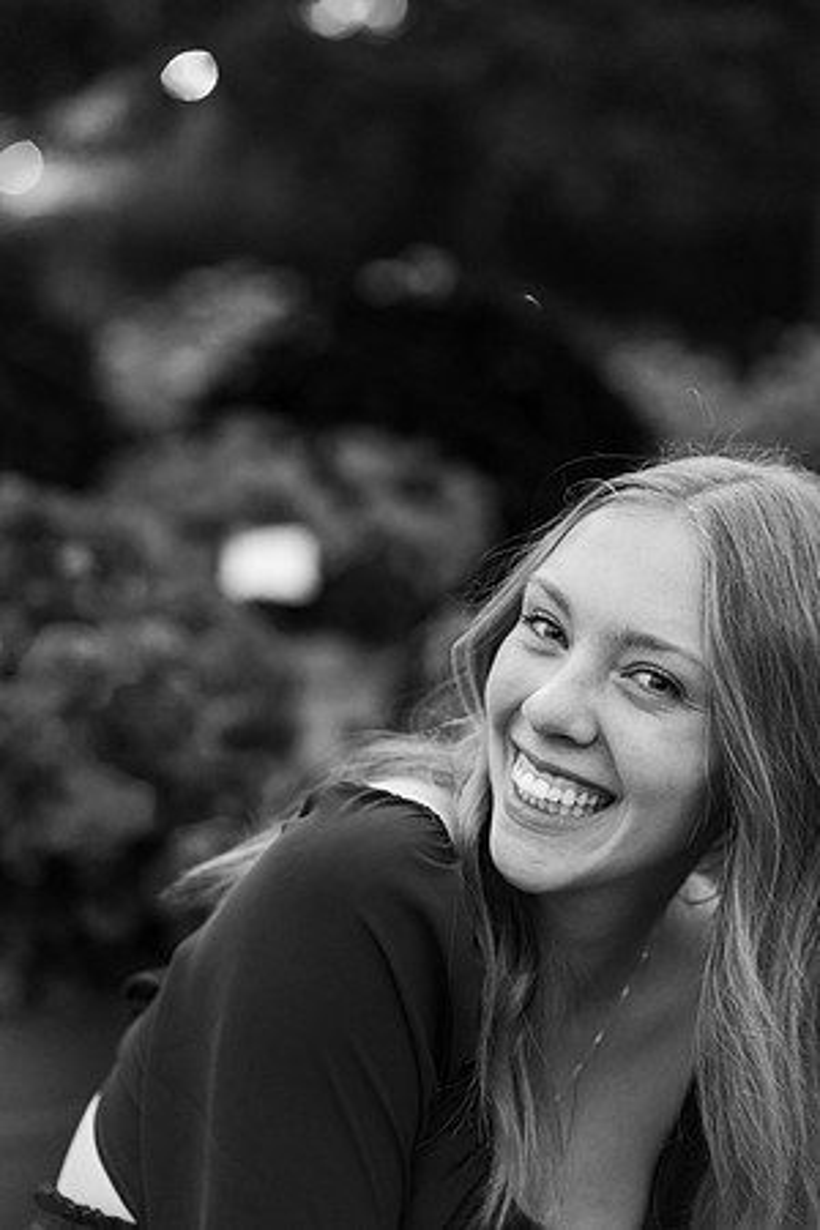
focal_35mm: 85
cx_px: 410
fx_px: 2904
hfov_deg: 16.1
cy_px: 615
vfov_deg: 23.9
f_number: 3.2
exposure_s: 1/400
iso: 4000
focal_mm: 85
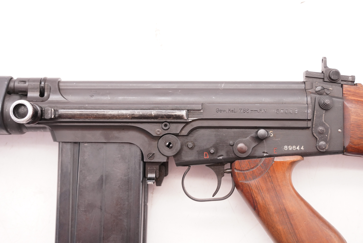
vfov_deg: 27.3
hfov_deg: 39.9
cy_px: 122
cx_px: 182
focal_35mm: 50
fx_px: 499
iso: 1000
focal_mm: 33
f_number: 5.6
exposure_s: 1/125
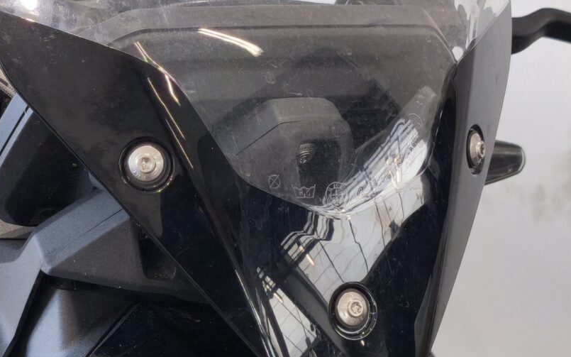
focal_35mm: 155
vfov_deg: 8.4
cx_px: 51
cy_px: 335
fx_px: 2412
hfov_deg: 13.4
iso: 50
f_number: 1.6
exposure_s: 1/100
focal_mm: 6.57
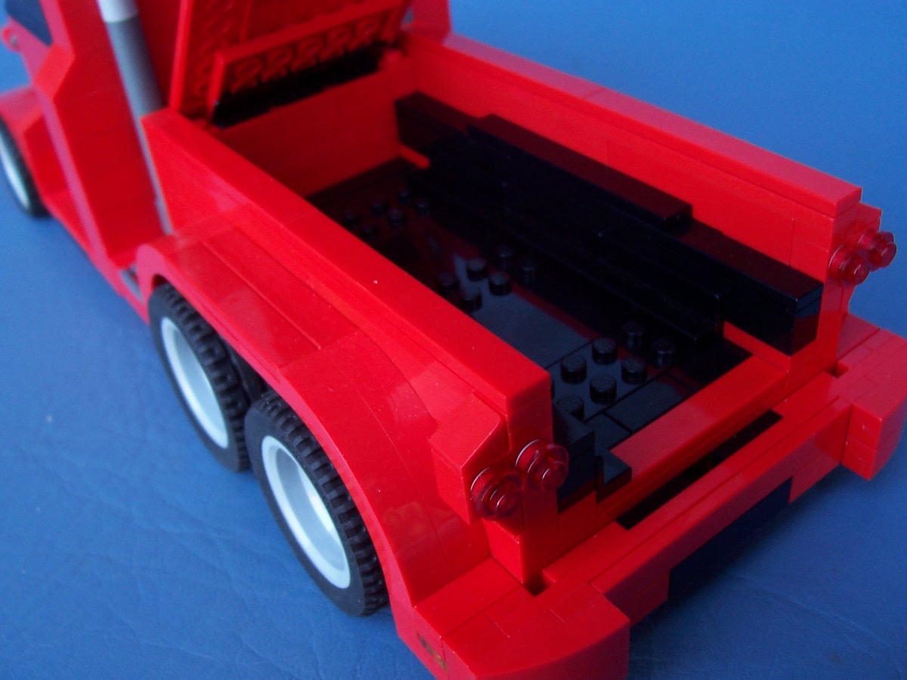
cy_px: 340
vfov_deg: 38.7
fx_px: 969
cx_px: 454
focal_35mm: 37
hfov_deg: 50.1
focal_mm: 5.6
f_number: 2.8
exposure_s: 1/45
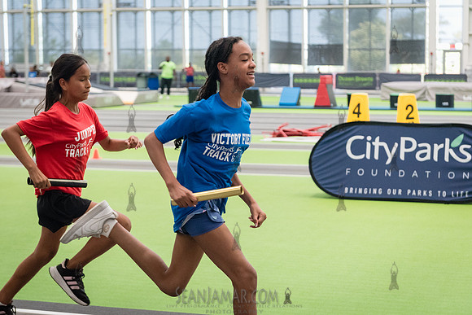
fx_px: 990
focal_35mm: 75
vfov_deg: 18.1
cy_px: 157
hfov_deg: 26.8
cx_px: 226
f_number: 3.5
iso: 6400
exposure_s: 1/1000
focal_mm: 70
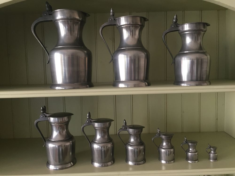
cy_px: 88
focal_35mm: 29
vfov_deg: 48.2
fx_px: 197
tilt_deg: -4.4
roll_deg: -0.1
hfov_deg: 61.7
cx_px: 118
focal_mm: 4.15
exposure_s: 1/33
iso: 64
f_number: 2.2
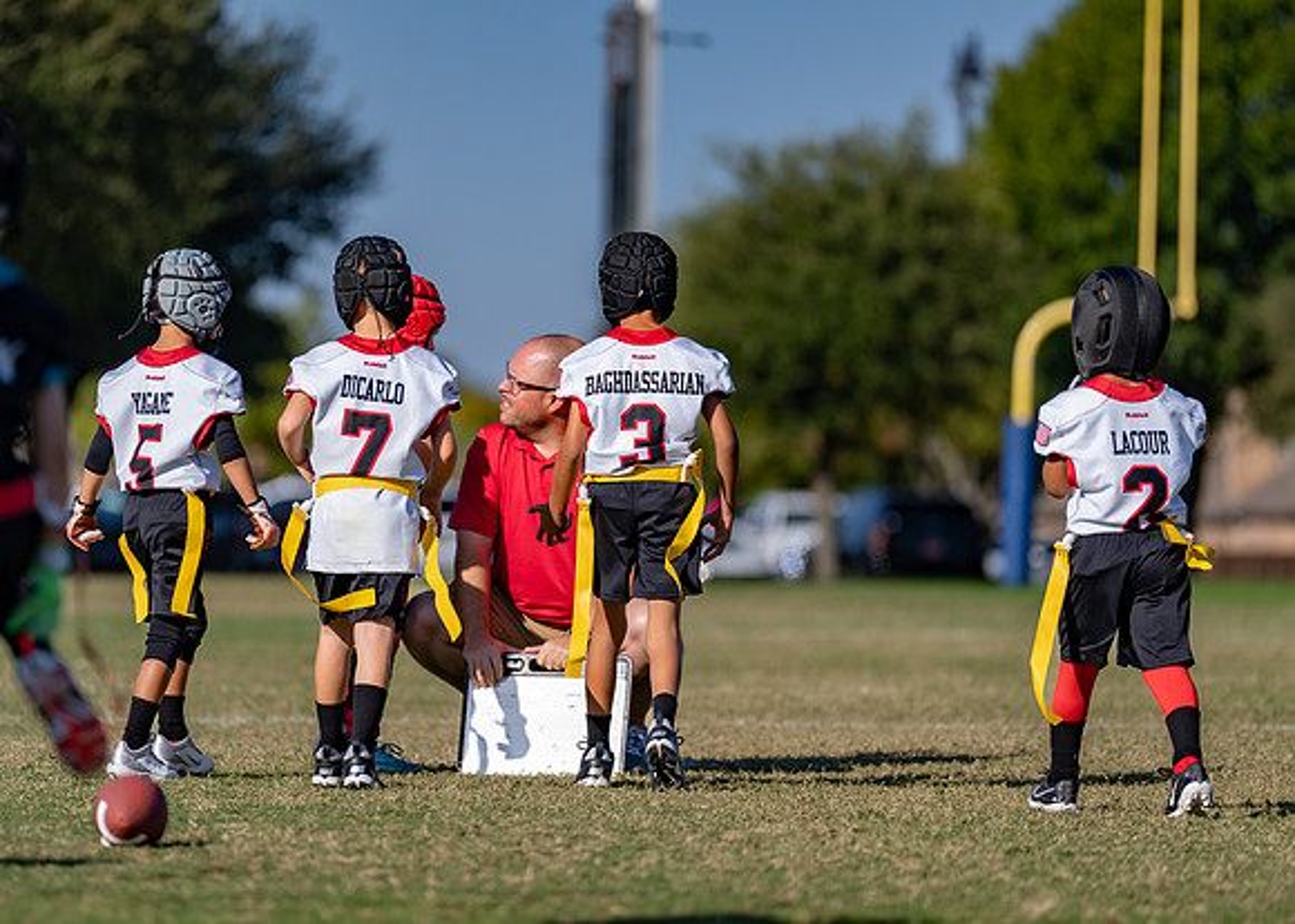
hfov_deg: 7.5
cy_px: 471
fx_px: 9817
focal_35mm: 267
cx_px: 536
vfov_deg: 5.4
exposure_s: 1/2000
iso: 100
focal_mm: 200
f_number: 2.8
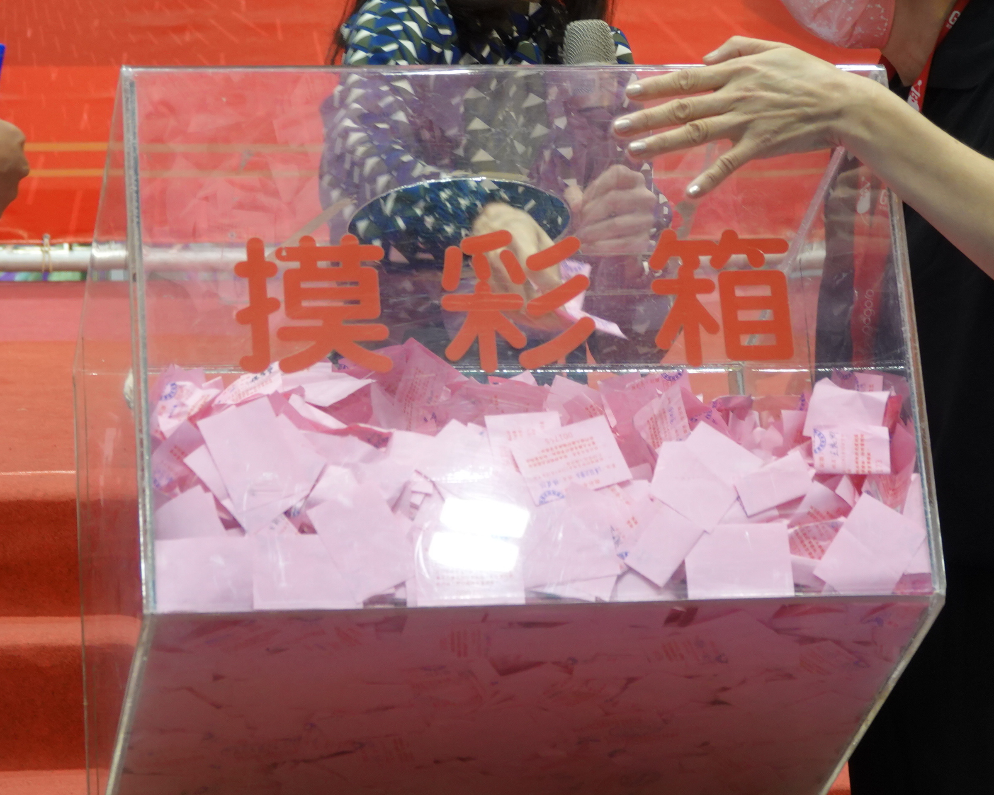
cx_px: 537
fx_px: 4853
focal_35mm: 165
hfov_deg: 11.7
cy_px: 141
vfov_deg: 9.3
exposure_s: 1/80
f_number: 3.5
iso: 400
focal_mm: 28.07
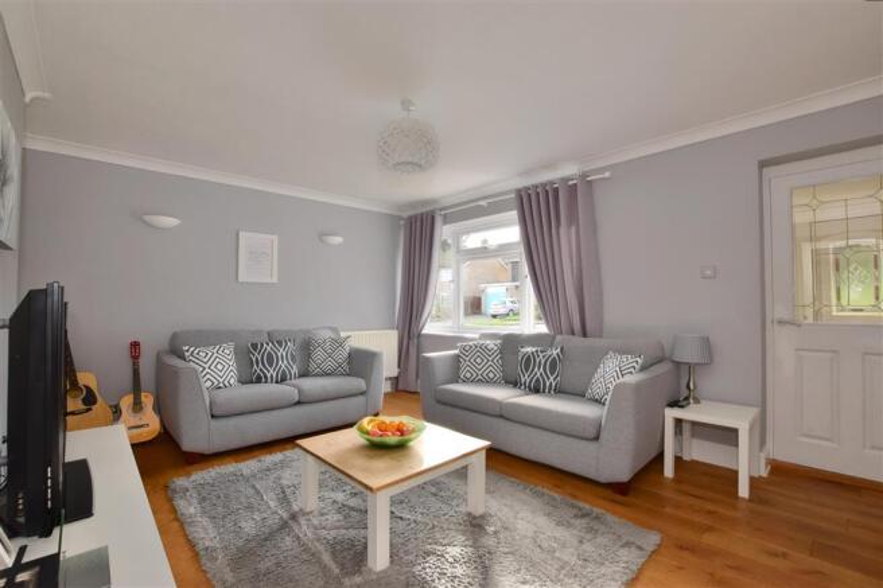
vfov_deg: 77.3
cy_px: 294
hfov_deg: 100.4
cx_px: 442
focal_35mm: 15
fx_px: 368
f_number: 11
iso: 400
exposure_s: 1/20
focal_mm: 10
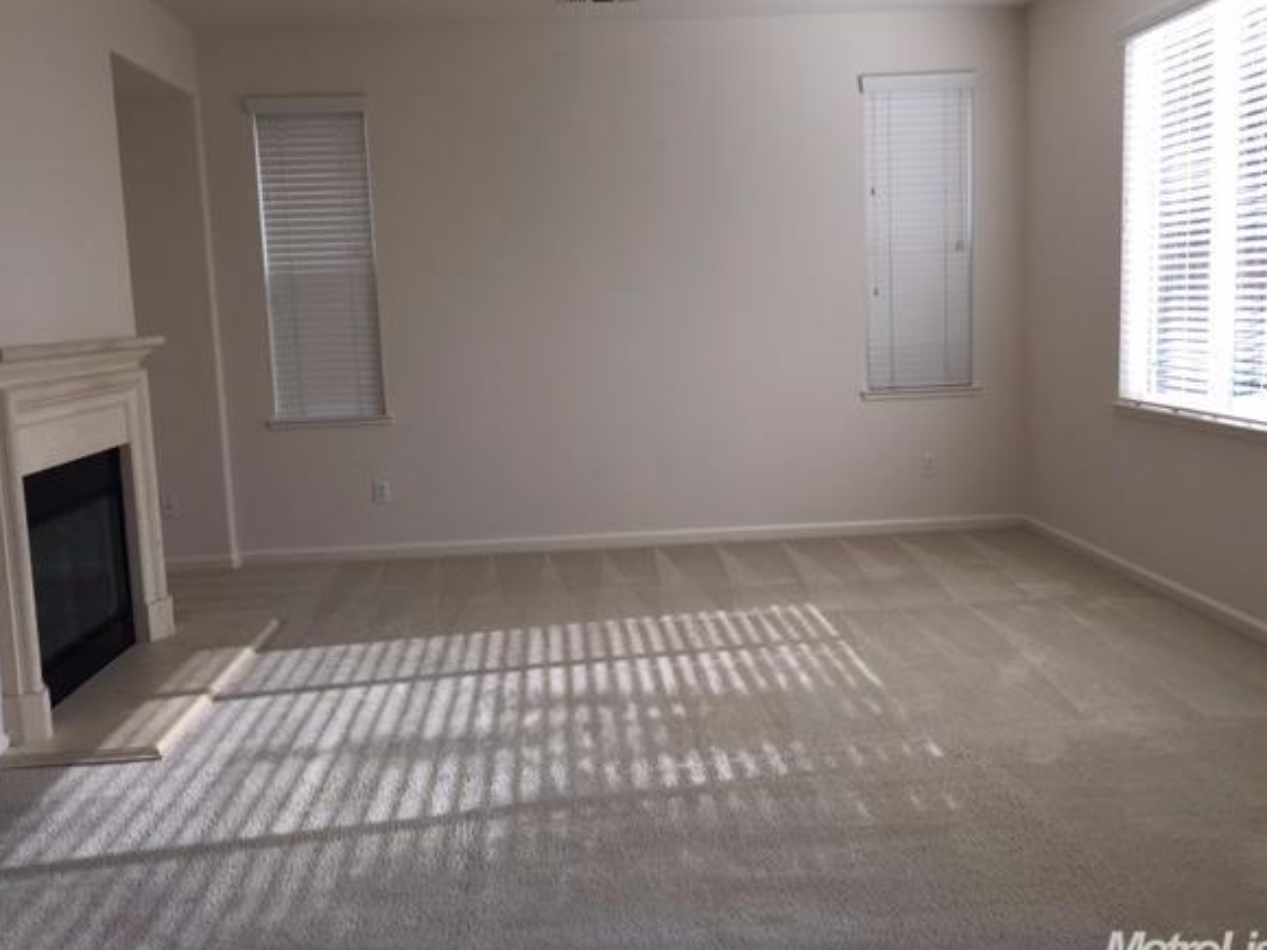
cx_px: 623
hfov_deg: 56.8
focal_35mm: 32
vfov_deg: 44.1
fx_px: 1171
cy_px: 450
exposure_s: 1/120
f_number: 2.2
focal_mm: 4.15
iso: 25
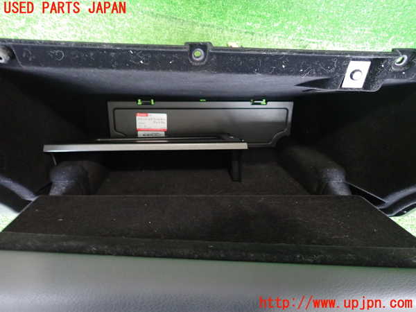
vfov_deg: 54.9
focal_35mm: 25
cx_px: 208
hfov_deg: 69.4
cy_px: 156
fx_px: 300
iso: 800
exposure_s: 1/20
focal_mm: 4.5
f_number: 2
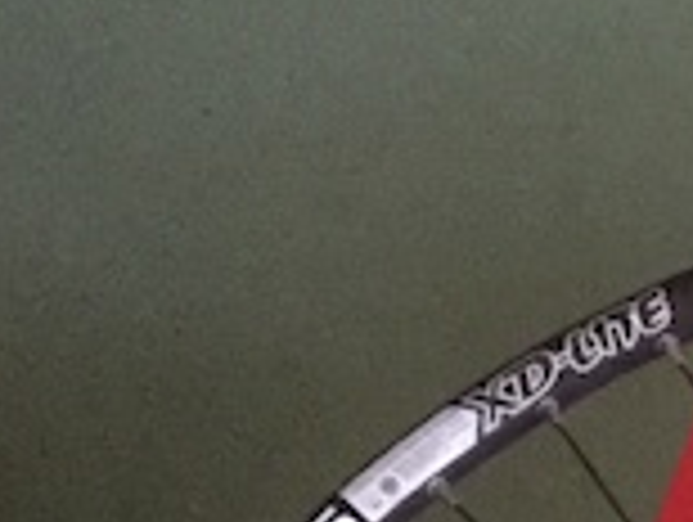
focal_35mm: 161
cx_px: 1544
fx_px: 3228
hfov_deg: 10.8
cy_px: 801
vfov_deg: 9.0
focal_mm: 3.3
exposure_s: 1/15
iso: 320
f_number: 2.4
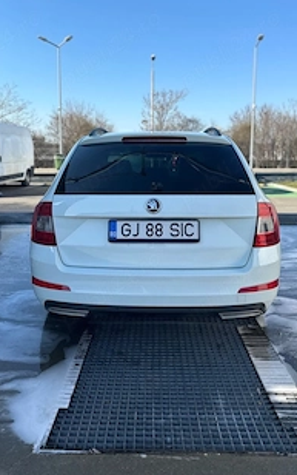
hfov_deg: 38.4
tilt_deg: -4.3
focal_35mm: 33
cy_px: 188
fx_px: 427
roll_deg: -0.8
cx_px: 142
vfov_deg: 57.6
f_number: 1.78
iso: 80
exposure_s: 1/3155
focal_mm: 6.86
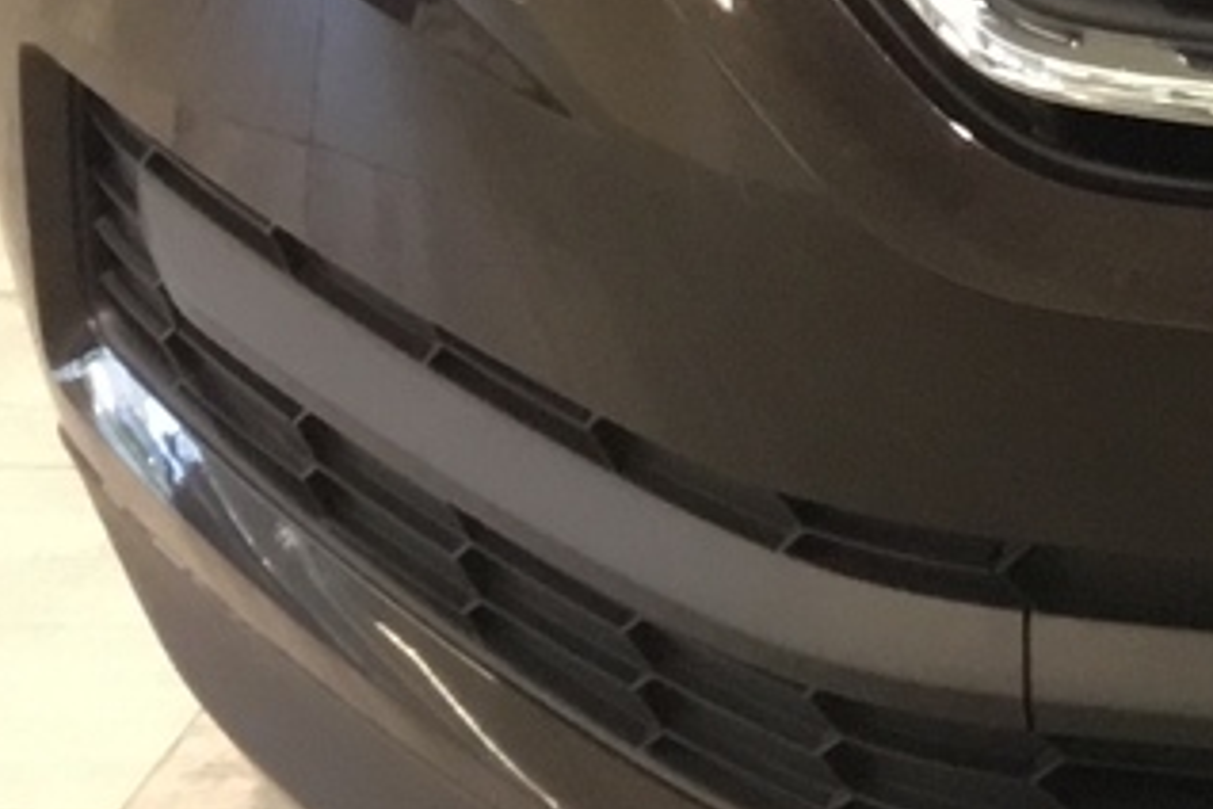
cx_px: 2415
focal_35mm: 146
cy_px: -778
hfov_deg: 12.4
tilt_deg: -16.9
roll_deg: +1.5
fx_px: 4919
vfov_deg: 8.9
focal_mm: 3.3
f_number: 2.4
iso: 160
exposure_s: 1/33
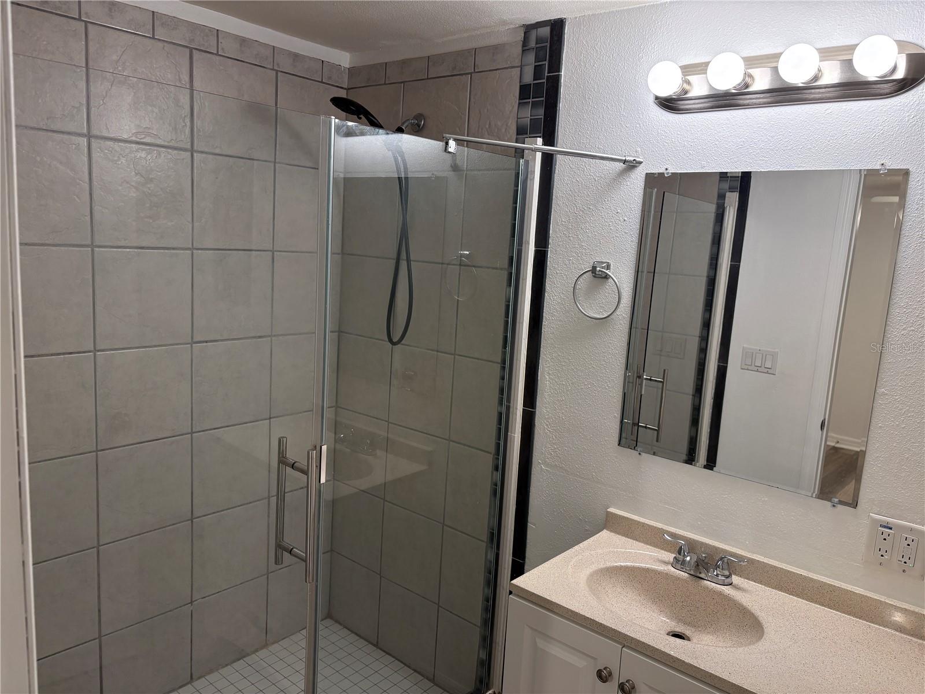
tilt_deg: -8.9
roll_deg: -3.1
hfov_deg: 67.3
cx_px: 462
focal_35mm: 26
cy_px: 347
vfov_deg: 53.1
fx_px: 695
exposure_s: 1/125
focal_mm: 5.96
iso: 125
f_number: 1.6
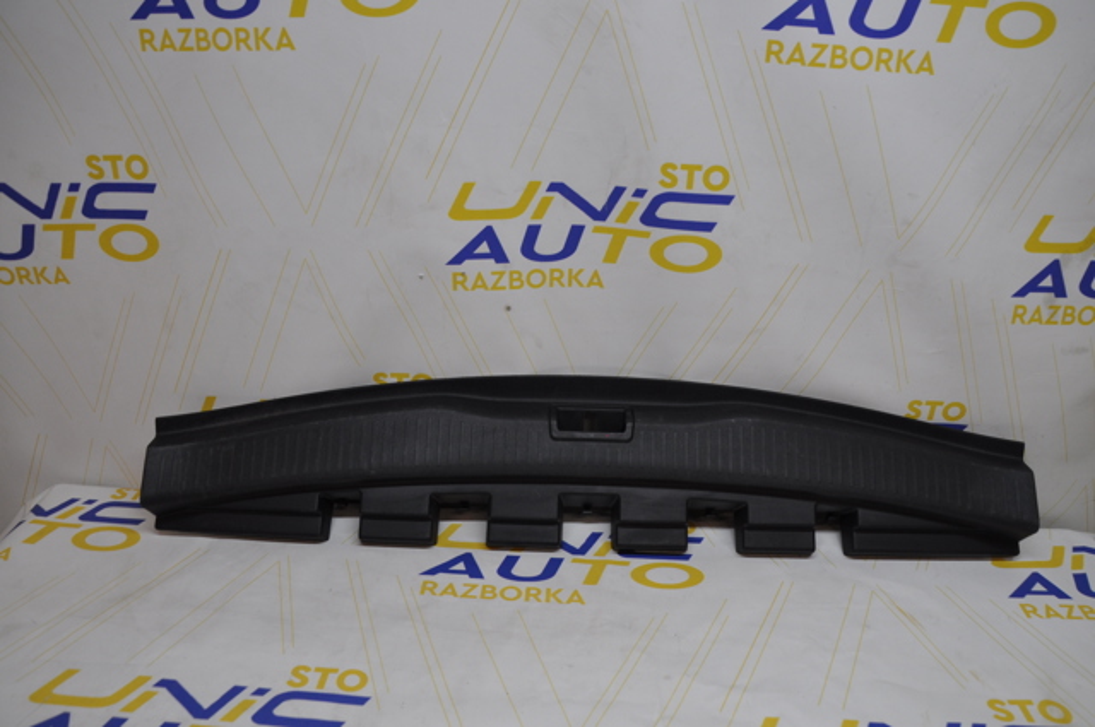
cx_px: 548
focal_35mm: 27
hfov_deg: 67.4
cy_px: 364
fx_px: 820
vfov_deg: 47.8
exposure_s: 1/100
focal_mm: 18
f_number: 5
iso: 640
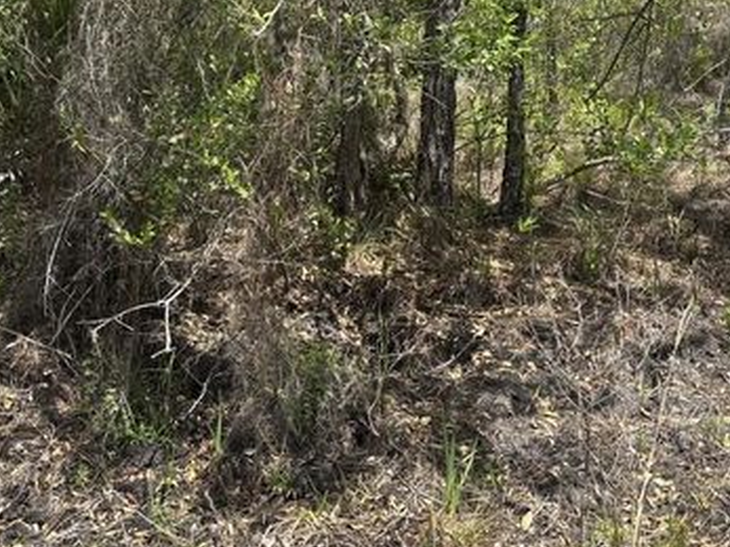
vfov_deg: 29.0
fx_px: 1012
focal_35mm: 48
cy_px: 48
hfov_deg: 39.7
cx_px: 362
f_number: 1.6
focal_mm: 5.96
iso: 50
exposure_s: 1/1248
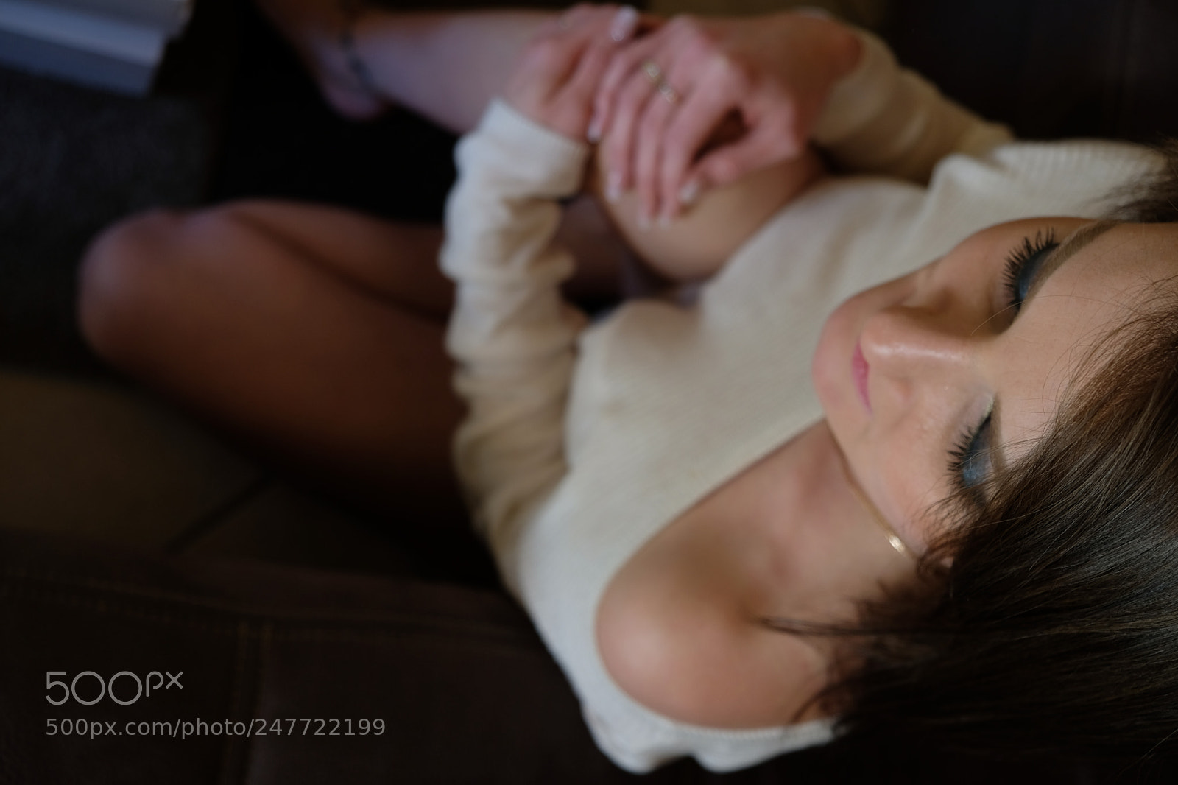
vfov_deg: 29.9
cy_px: 392
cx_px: 589
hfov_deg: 43.6
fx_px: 1472
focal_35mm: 45
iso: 320
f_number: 3.6
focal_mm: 30.2
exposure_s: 1/60
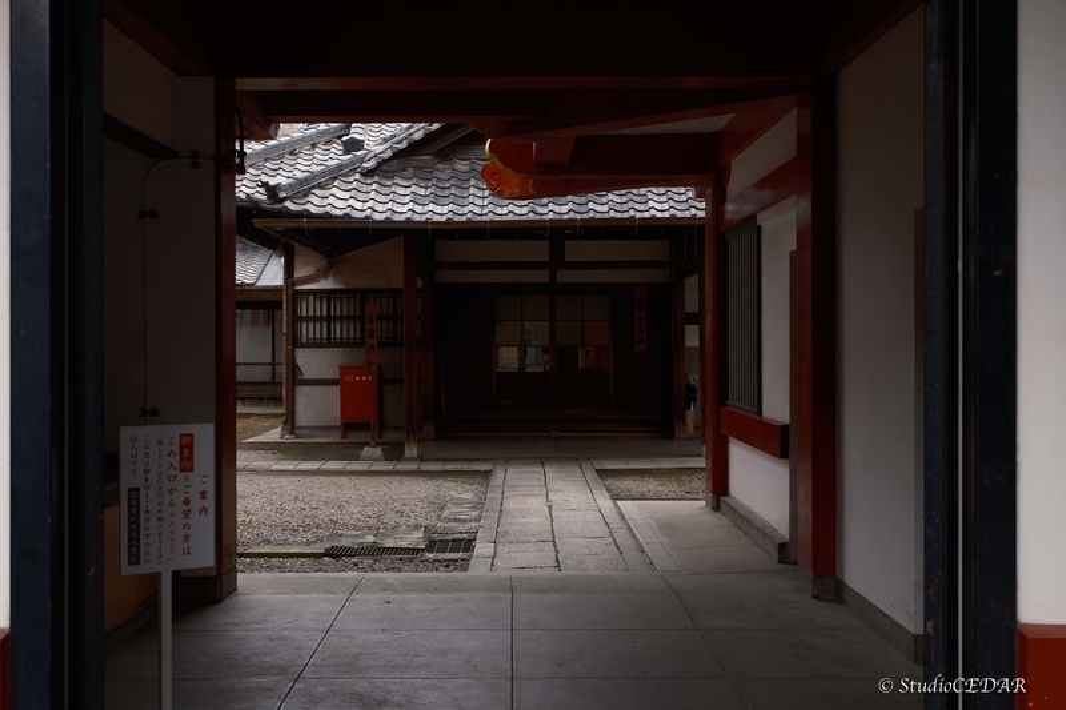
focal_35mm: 45
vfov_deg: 29.9
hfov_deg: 43.6
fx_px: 1332
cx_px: 533
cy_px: 355
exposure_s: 1/60
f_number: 6.4
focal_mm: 30
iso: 400
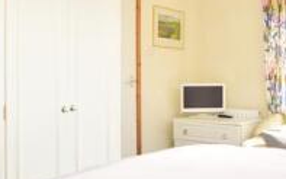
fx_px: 397
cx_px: 212
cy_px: 71
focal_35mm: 51
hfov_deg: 38.6
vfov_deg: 25.3
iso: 500
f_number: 5.6
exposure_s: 1/60
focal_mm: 10
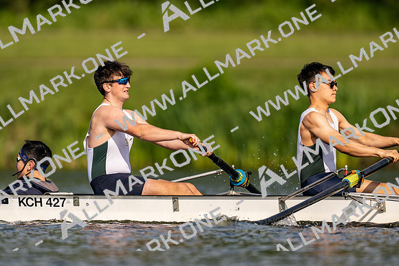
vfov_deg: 1.5
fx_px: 9982
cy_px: 133
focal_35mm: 900
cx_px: 200
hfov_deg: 2.3
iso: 220
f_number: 4
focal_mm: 600
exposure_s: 1/2500
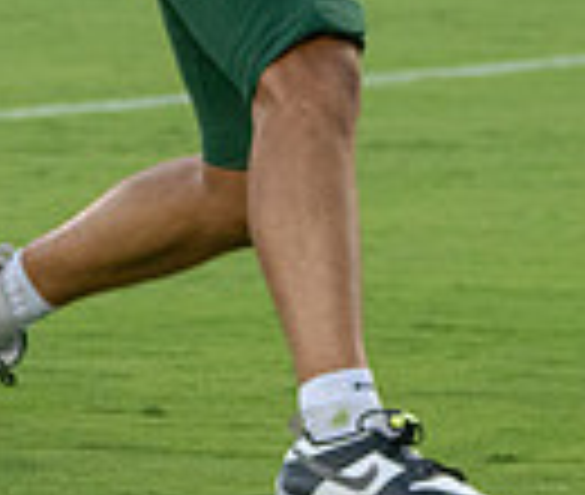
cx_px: 389
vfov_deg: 2.3
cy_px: -220
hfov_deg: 2.8
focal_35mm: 687
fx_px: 12167
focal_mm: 126
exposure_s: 1/1250
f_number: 5.6
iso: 2000
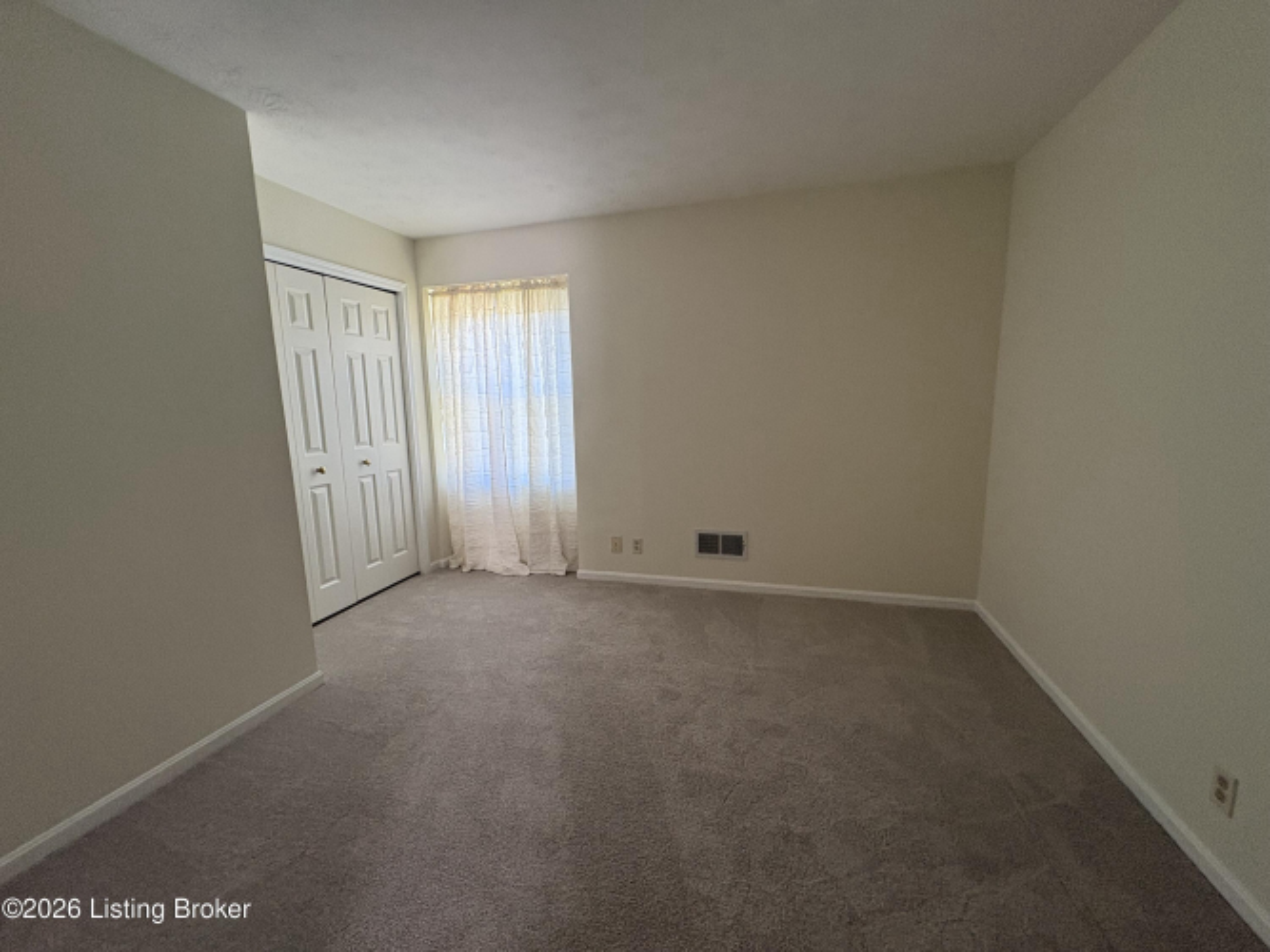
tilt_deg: -8.9
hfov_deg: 102.1
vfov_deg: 85.7
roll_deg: +1.3
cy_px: 476
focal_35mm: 14
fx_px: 514
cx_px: 635
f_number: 2.2
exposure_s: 1/60
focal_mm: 2.22
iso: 250
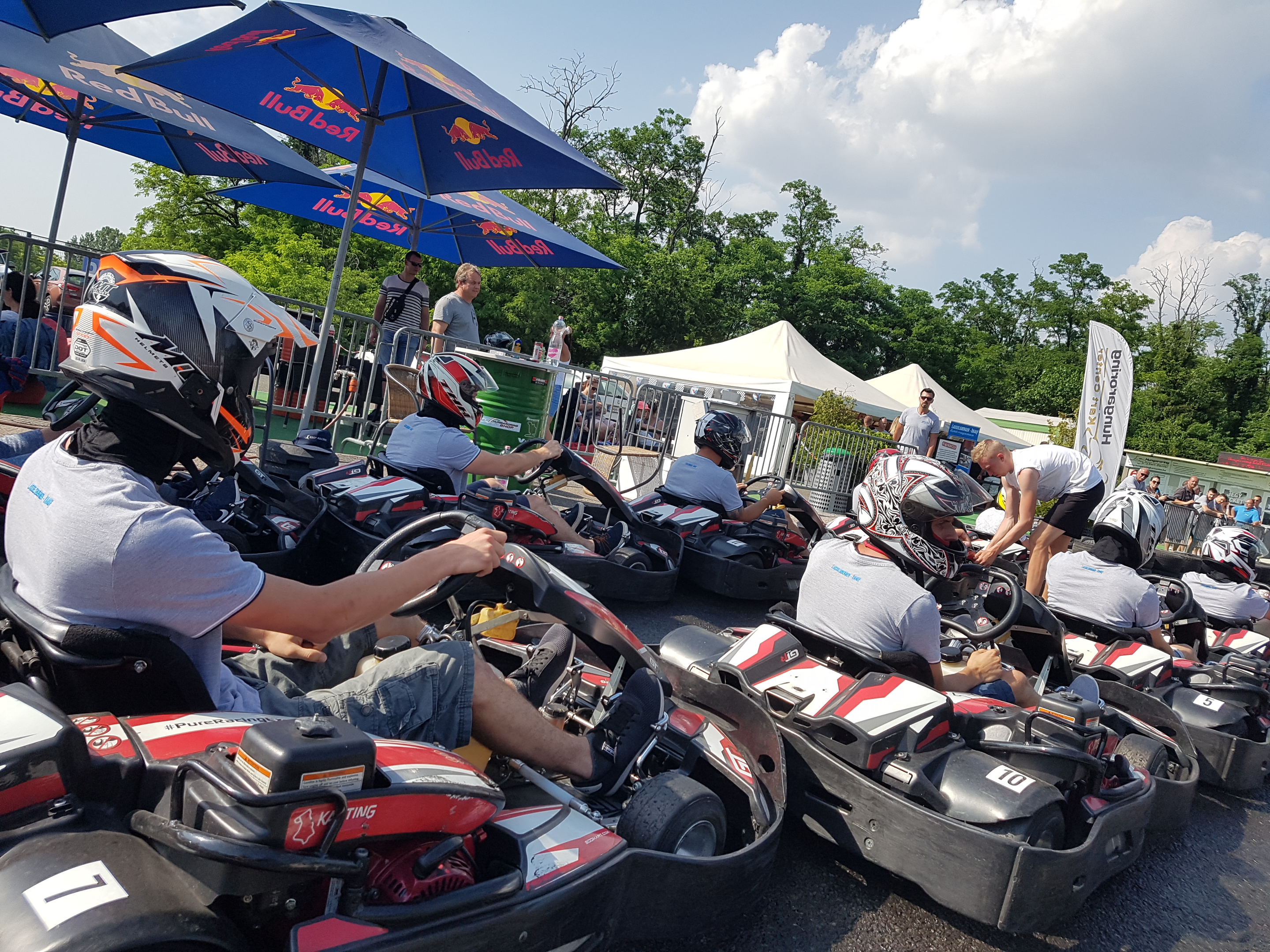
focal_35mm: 26
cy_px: 476
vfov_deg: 53.1
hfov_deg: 67.3
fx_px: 954
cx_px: 635
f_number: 1.7
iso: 50
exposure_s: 1/2120
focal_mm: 4.2
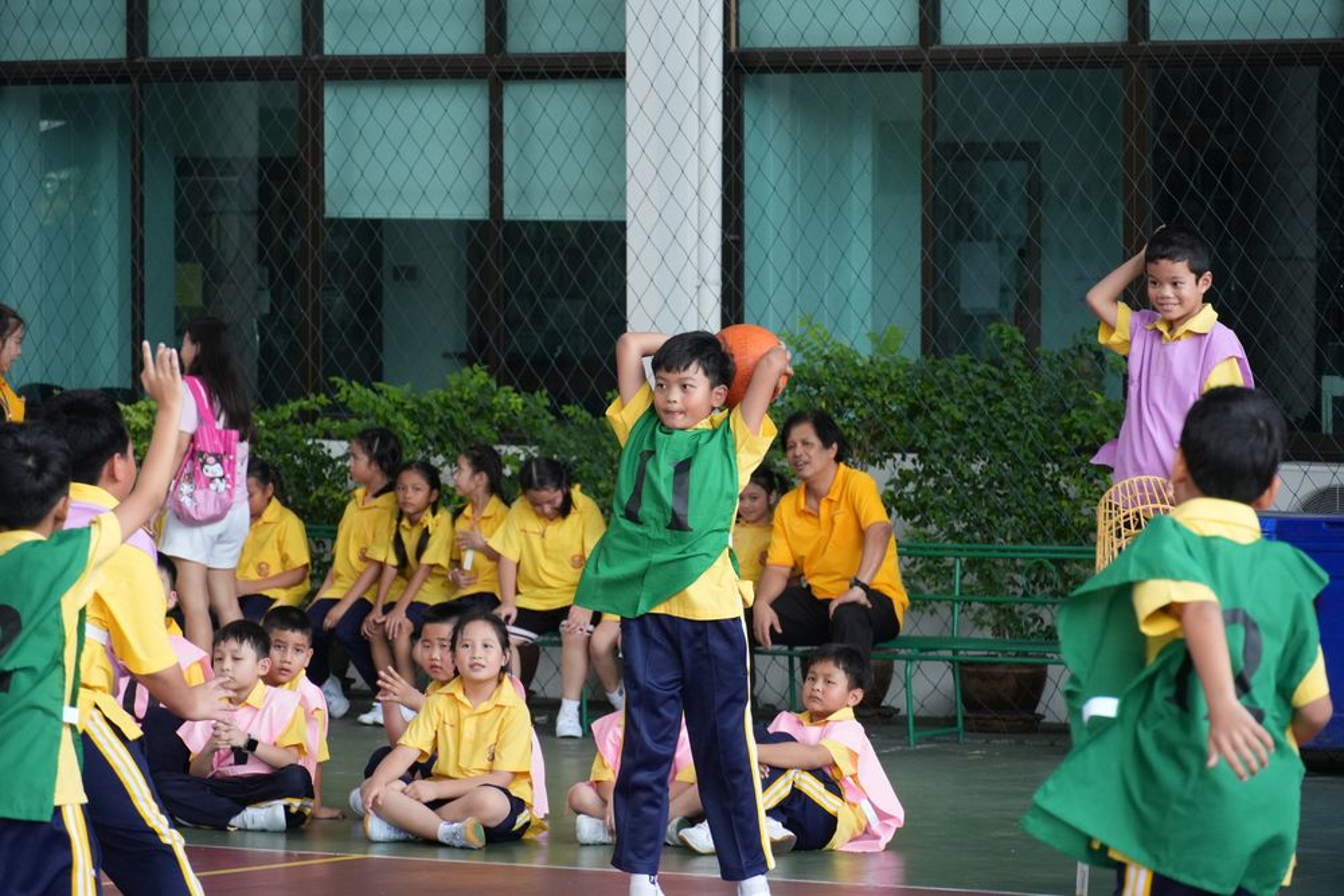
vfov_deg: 8.5
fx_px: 6048
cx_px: 672
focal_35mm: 162
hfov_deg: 12.7
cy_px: 448
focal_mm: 108
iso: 1600
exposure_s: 1/500
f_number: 5.6
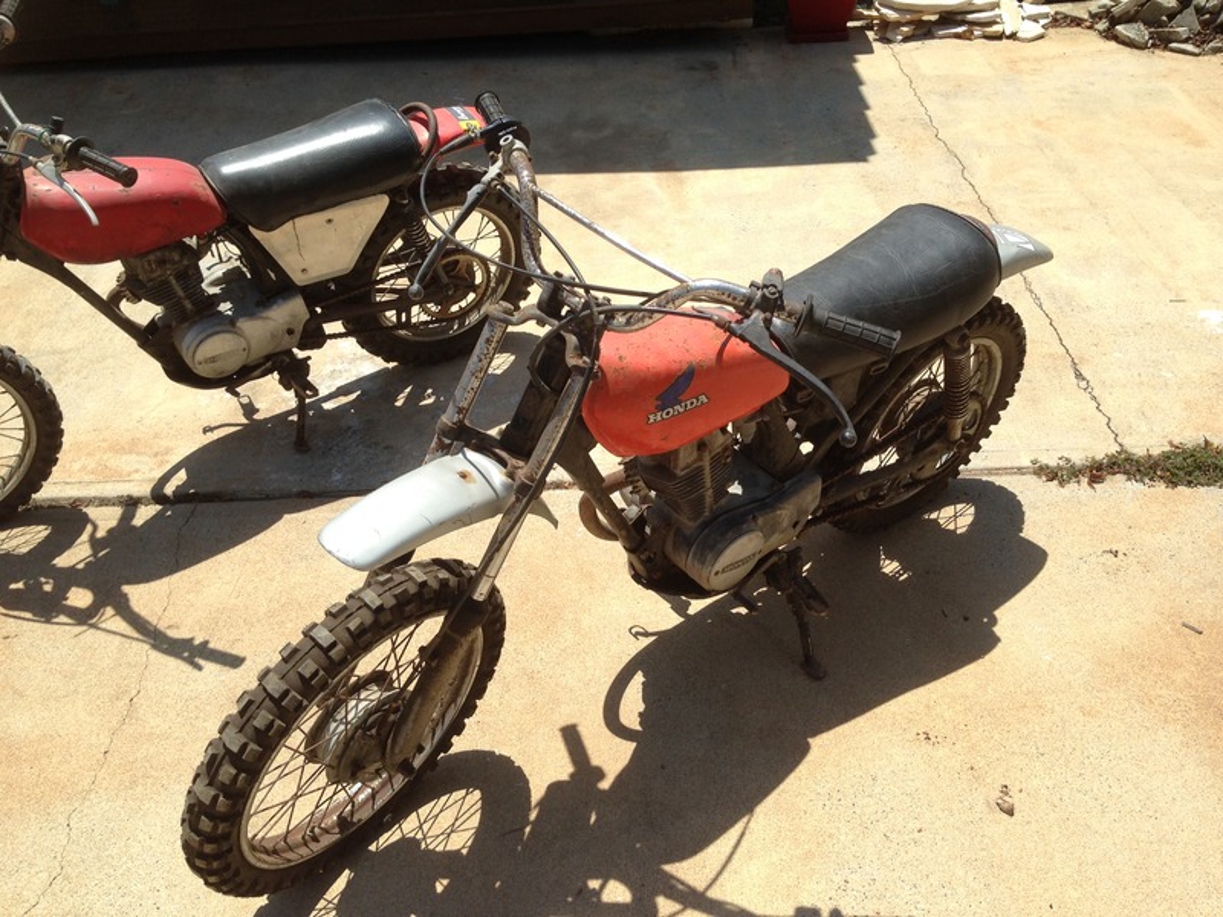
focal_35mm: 33
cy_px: 458
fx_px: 1166
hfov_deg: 55.4
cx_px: 612
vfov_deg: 42.9
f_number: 2.4
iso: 50
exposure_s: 1/1466
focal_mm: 4.12
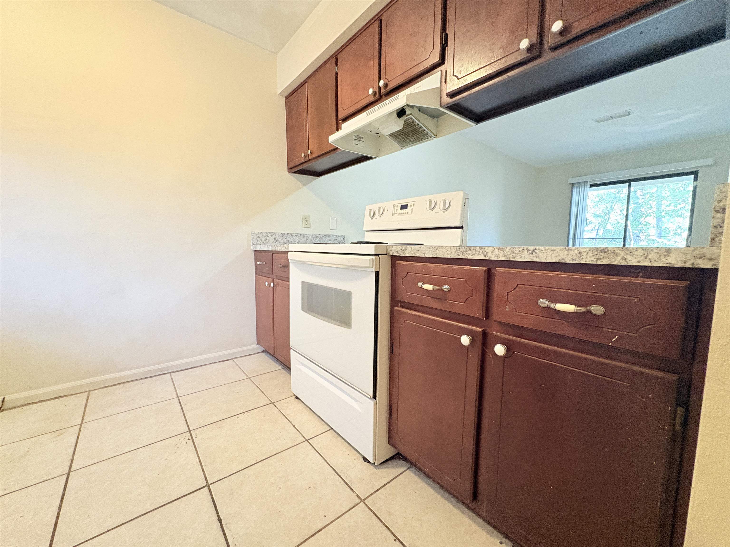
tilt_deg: -6.0
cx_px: 365
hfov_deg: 102.1
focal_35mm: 14
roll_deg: -0.3
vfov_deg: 85.7
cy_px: 274
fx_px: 295
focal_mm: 2.22
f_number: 2.2
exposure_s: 1/60
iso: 640
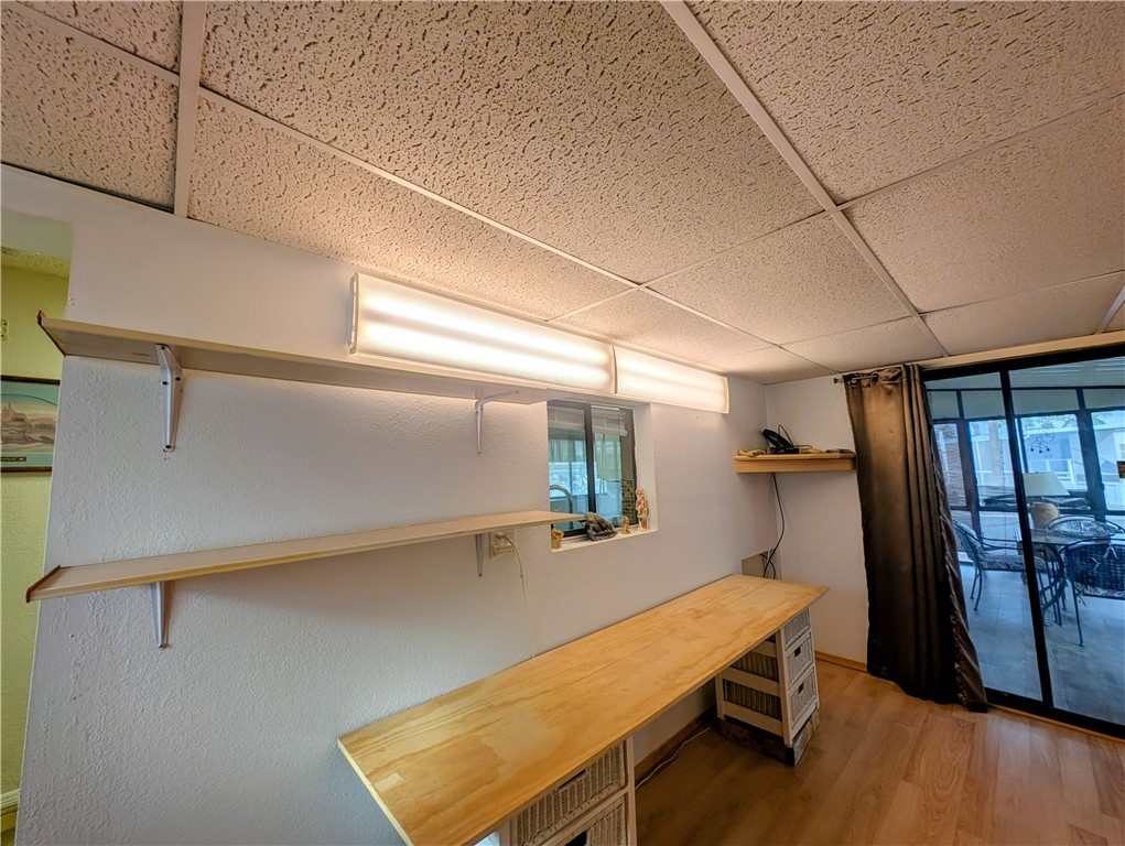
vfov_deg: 94.6
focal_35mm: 12
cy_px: 423
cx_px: 562
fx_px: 390
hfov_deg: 110.5
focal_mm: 2.23
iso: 49
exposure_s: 1/319
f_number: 1.95
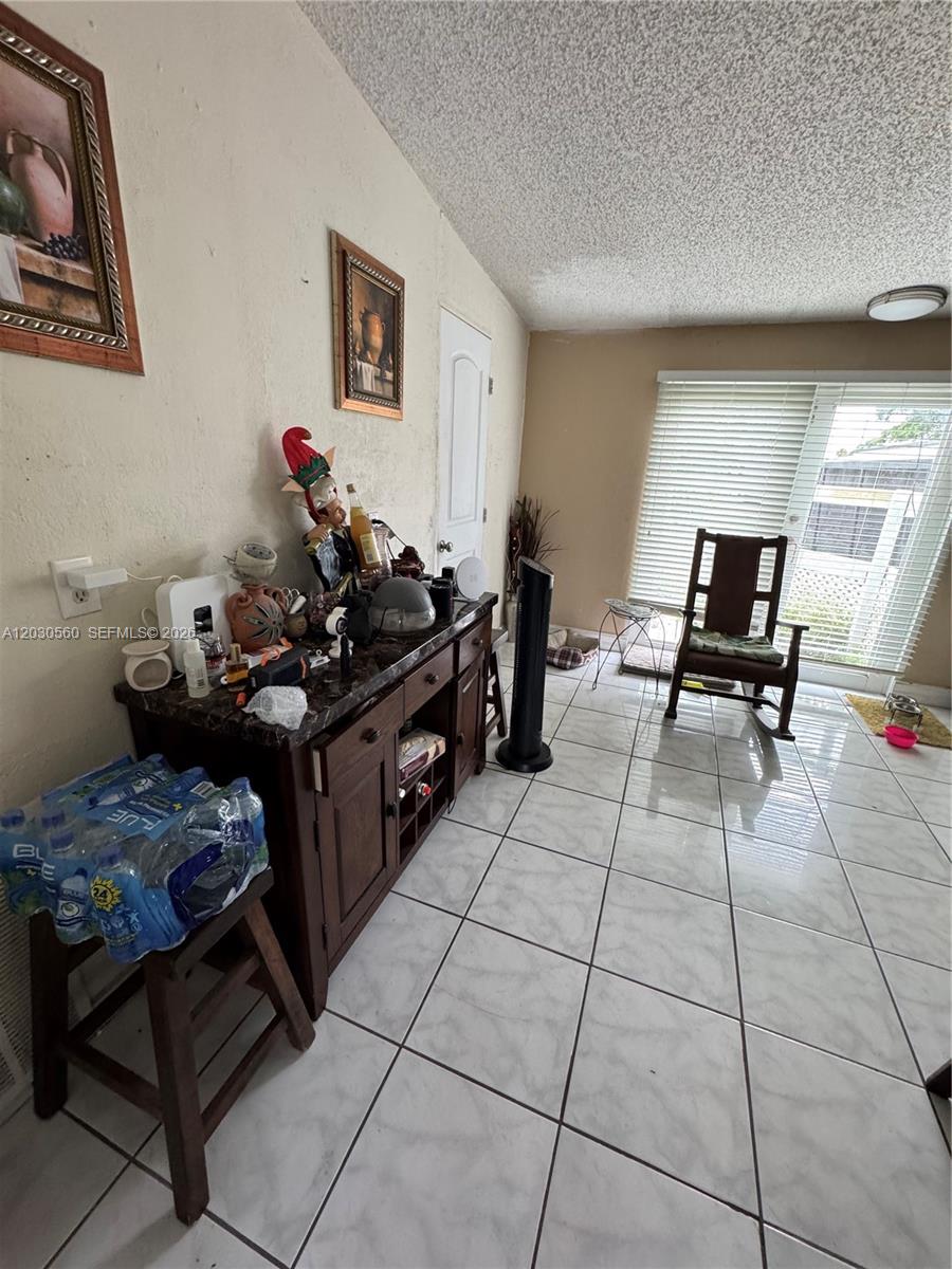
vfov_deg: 102.1
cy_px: 634
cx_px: 476
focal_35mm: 14
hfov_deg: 85.7
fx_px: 513
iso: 320
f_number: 2.2
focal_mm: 2.22
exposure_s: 1/60
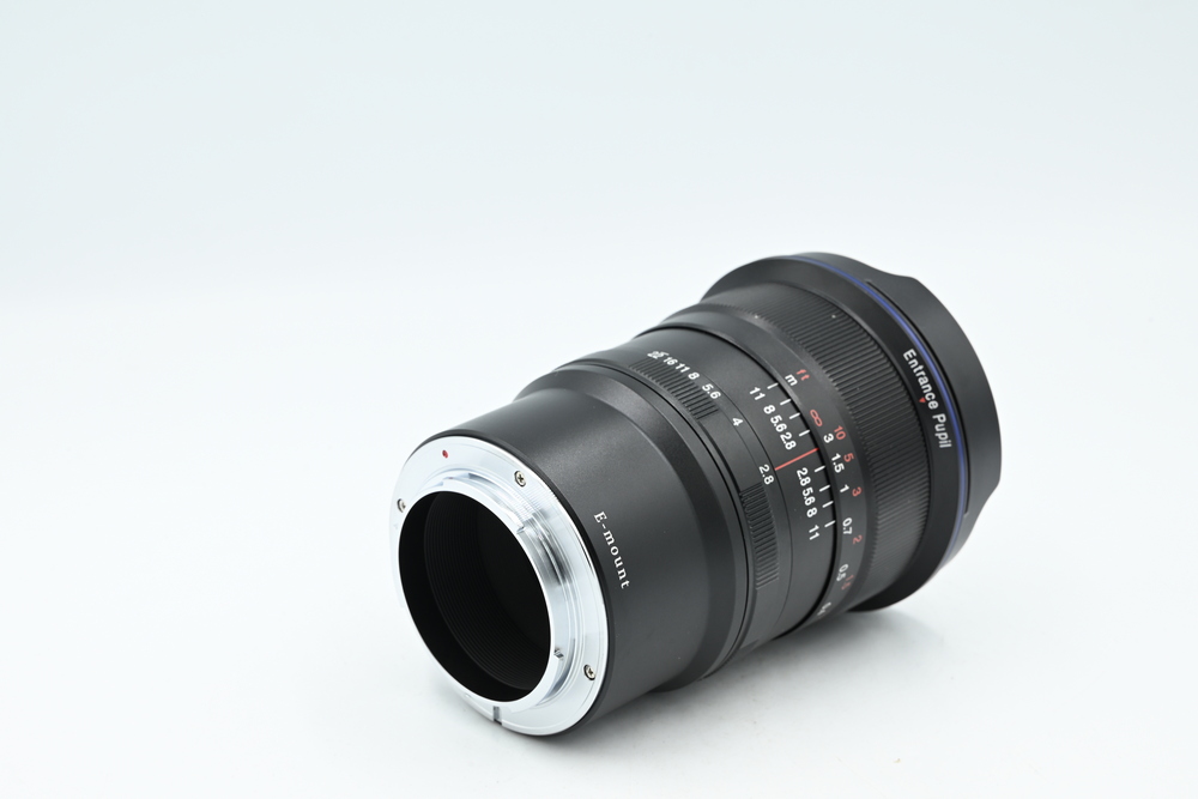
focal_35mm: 75
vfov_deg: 18.2
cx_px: 599
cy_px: 400
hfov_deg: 27.0
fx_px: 2496
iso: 200
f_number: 14
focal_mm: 75
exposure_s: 1/20
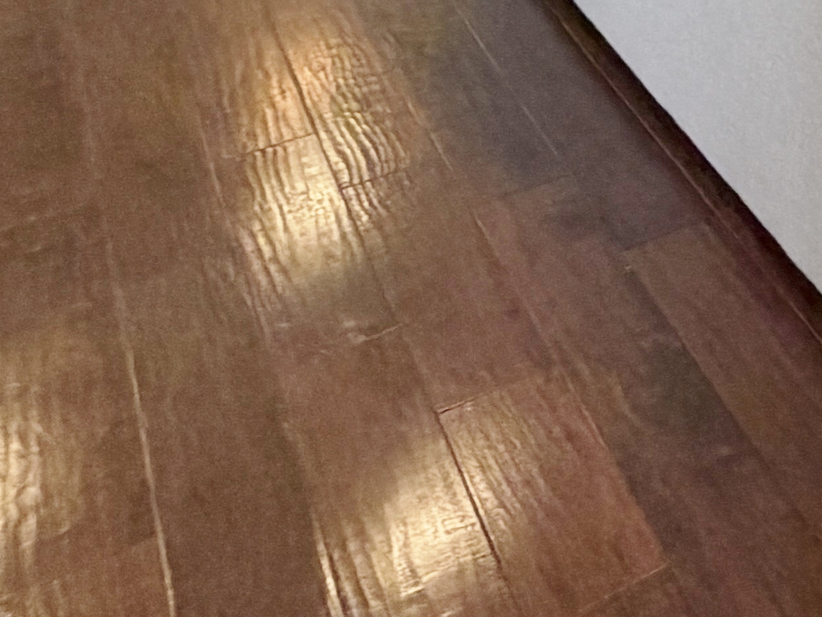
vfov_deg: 16.5
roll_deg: -0.5
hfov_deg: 21.7
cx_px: 1402
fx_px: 1544
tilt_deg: -1.9
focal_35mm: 65
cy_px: -654
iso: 200
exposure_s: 1/120
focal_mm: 2.22
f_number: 2.2
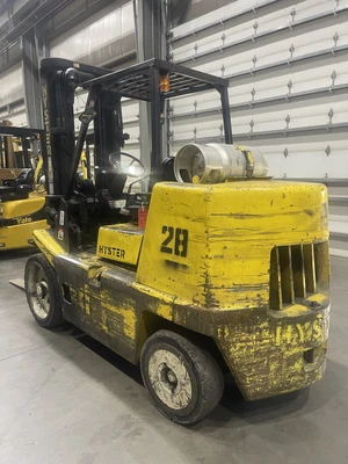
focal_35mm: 25
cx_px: 174
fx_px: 335
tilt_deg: -8.9
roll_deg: +0.6
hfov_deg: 54.9
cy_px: 232
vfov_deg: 69.4
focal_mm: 5.1
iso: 400
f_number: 1.6
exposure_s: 1/60
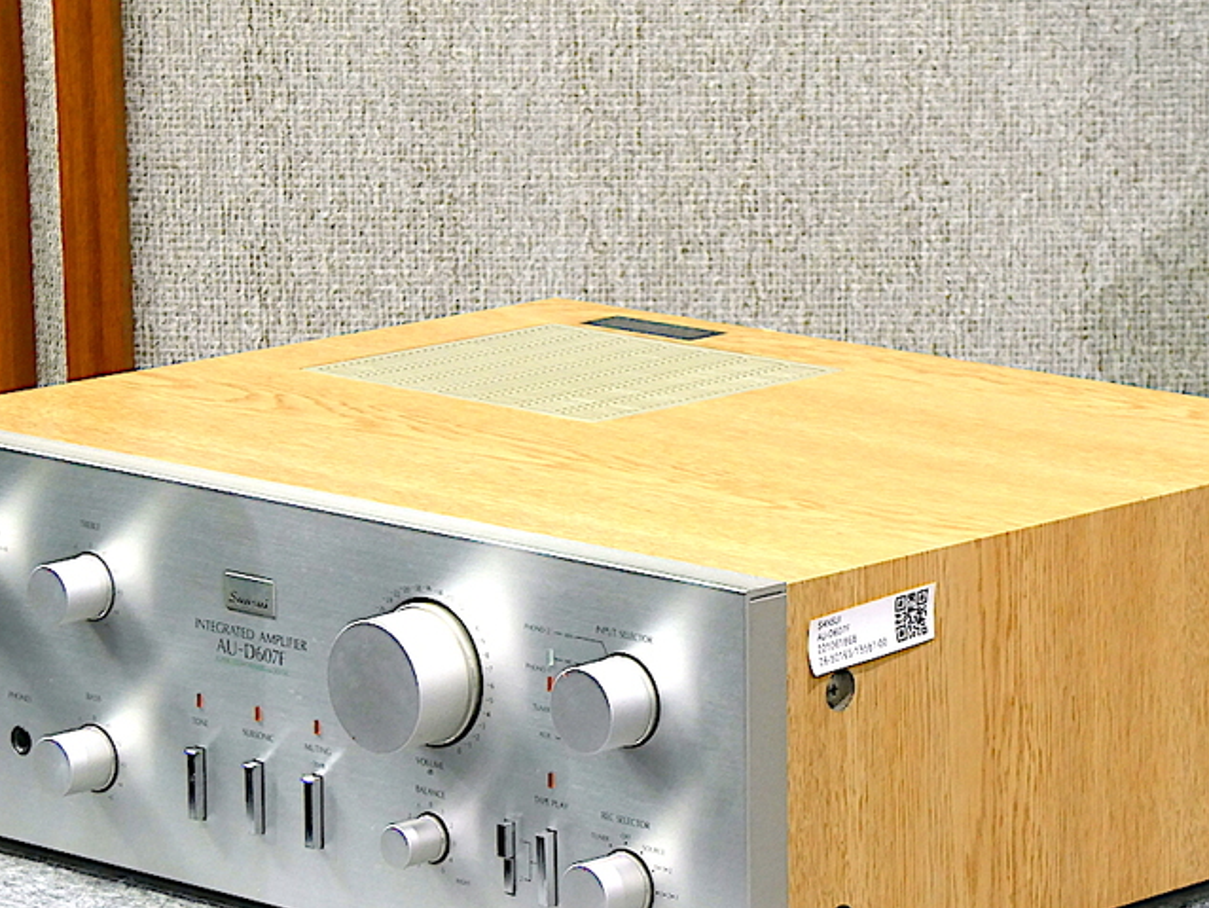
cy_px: 574
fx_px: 6044
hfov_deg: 11.4
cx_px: 631
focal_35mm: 173
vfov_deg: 8.6
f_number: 5.1
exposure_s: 1/6
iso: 200
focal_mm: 20.6
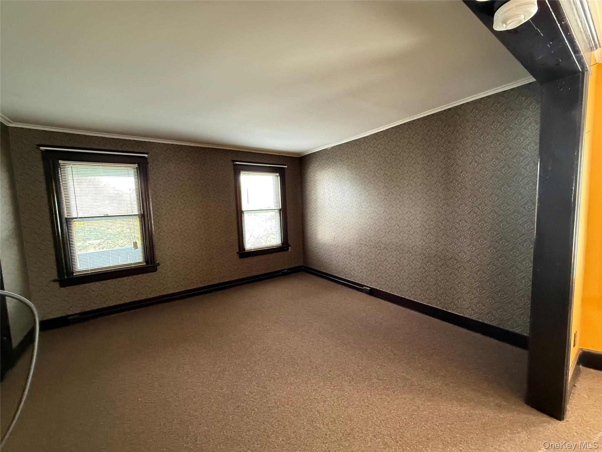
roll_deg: +2.4
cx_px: 301
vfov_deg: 85.7
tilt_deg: -4.4
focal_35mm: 14
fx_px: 243
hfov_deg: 102.1
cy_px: 226
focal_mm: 2.22
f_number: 2.2
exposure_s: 1/60
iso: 640
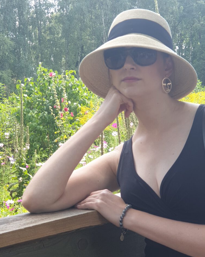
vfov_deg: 34.1
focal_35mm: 55
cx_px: 102
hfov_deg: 27.6
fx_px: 417
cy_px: 124
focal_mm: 6
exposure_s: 1/100
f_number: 2.4
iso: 32
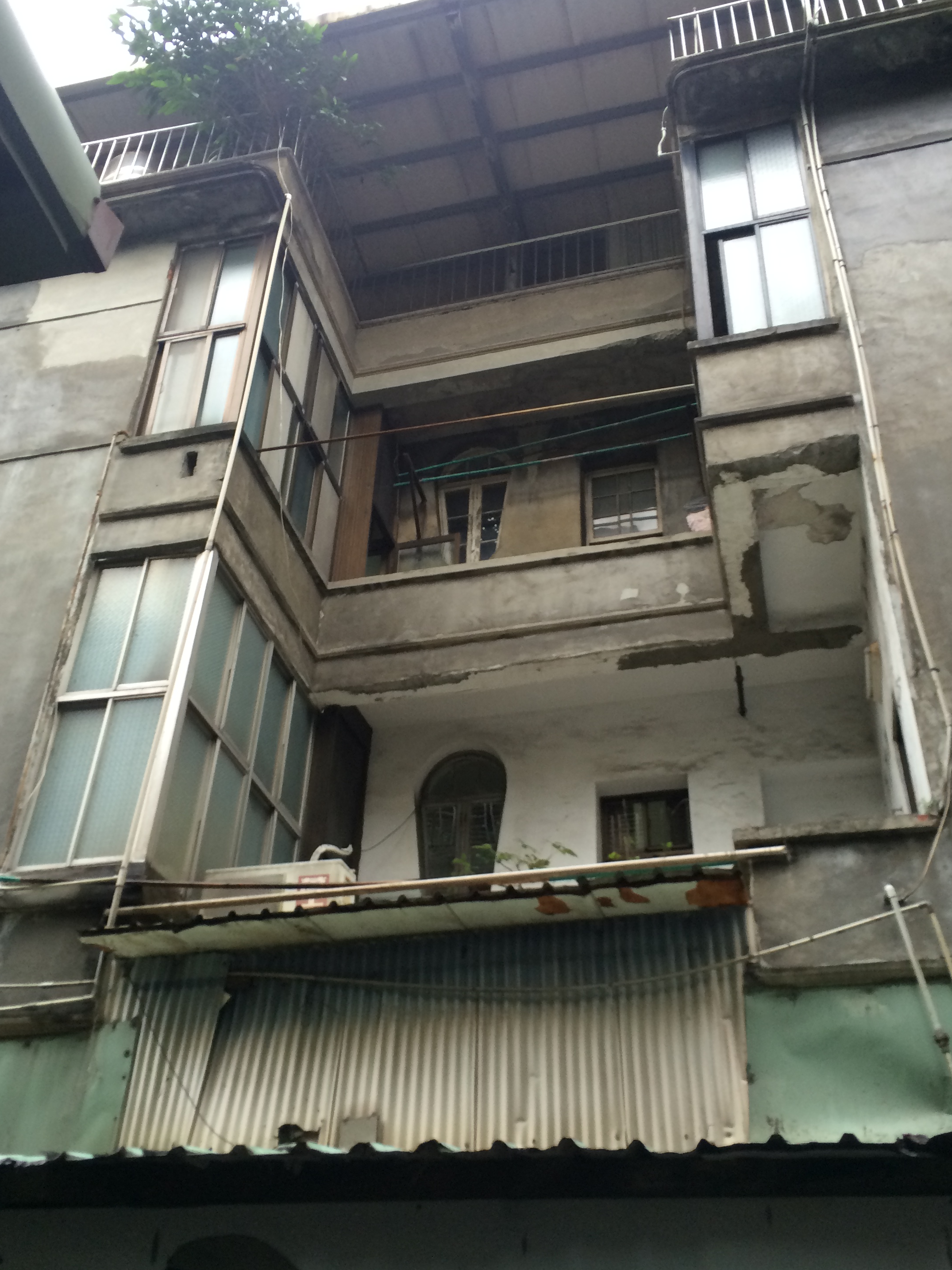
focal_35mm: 33
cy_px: 650
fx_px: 1210
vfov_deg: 55.3
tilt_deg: +33.3
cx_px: 501
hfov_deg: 42.9
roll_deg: -1.7
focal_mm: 4.15
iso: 64
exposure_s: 1/30
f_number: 2.2
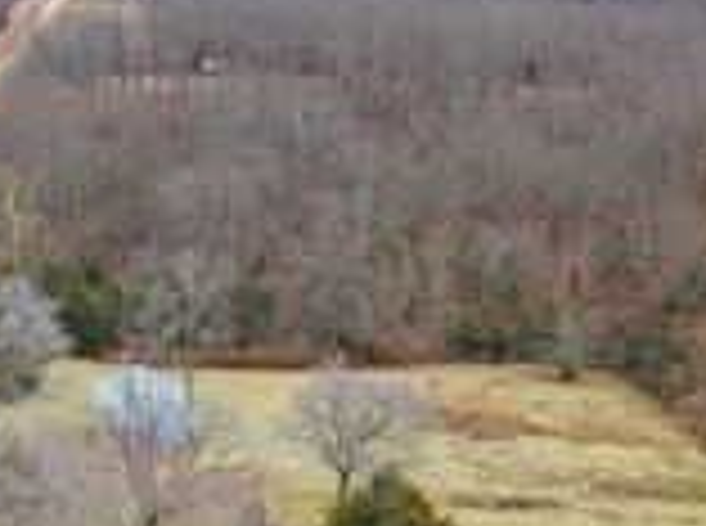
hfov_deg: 23.2
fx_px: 1689
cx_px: 130
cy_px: 668
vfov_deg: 16.8
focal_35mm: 83
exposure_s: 1/371
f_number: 2.2
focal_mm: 4.7
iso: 100
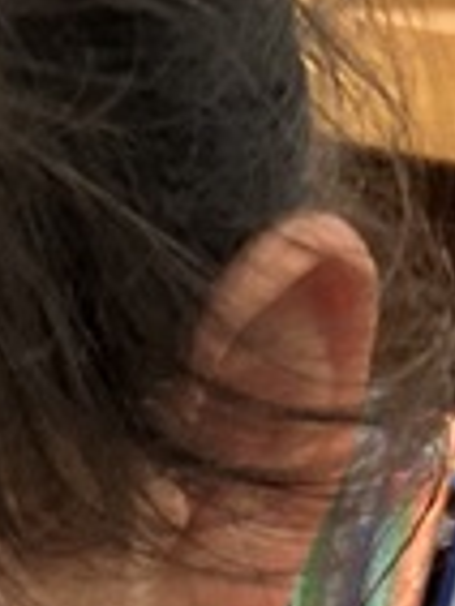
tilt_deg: -32.7
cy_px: 1844
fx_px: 3307
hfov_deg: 7.6
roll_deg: -7.6
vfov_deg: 8.6
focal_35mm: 189
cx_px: -403
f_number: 1.5
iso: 125
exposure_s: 1/60
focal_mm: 5.7
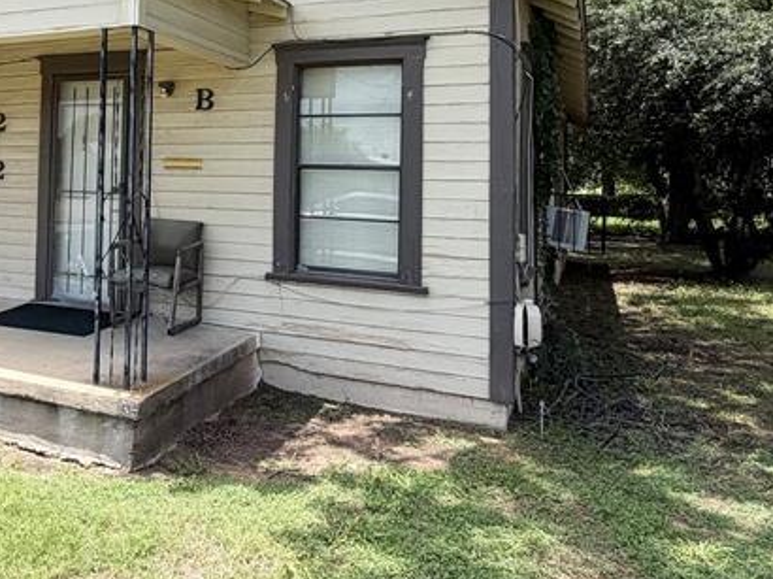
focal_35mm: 35
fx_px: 781
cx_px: 143
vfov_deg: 39.5
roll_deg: -1.1
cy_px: 143
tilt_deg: +1.2
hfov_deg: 49.3
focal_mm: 2.22
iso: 32
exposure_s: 1/770
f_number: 2.2
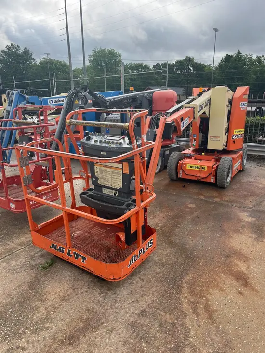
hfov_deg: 53.1
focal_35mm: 26
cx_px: 132
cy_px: 176
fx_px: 265
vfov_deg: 67.3
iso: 50
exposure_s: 1/1066
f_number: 1.6
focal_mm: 5.1
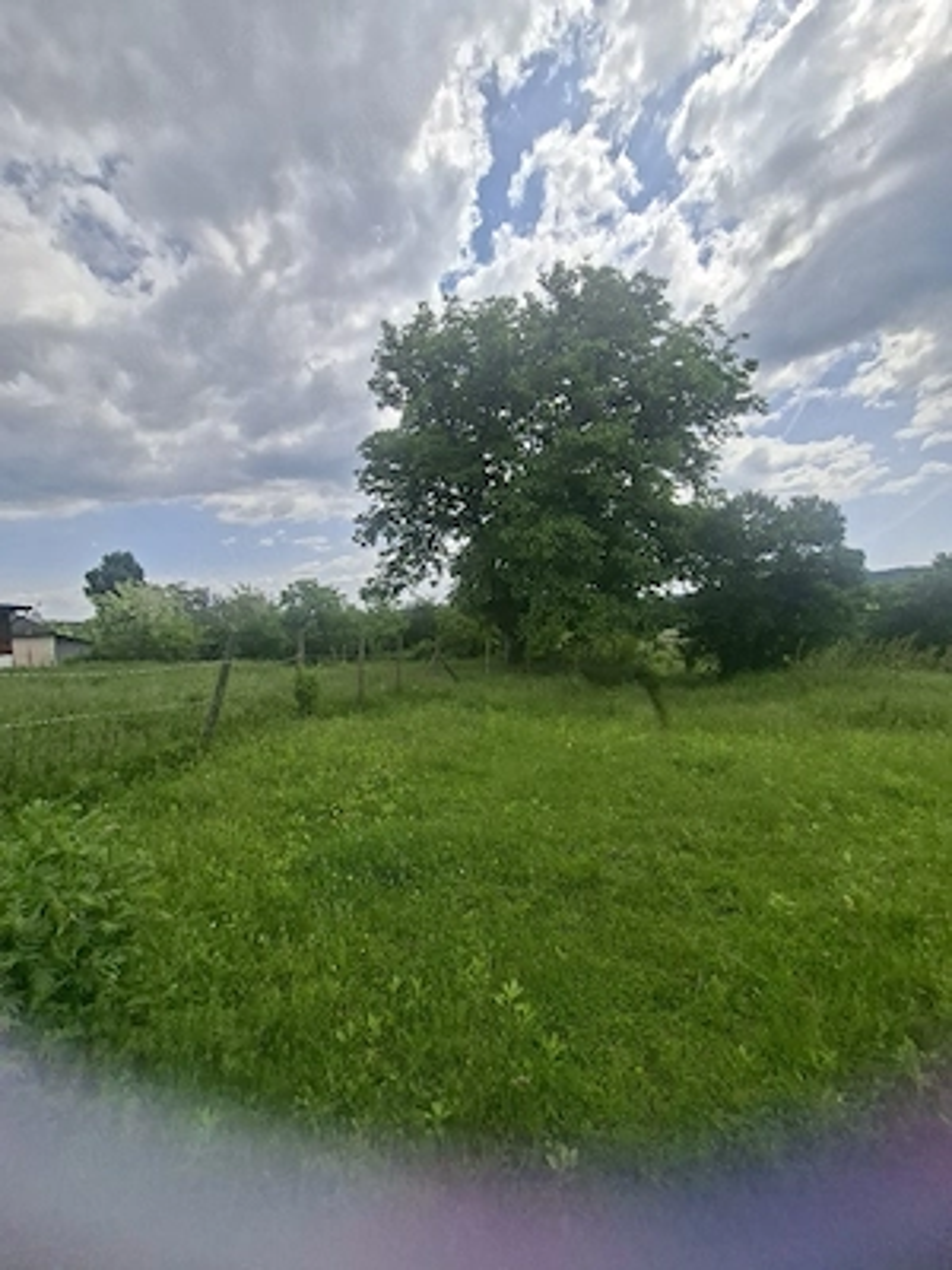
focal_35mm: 13
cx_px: 476
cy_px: 635
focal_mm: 1.74
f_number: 2.2
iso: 40
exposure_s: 1/2500
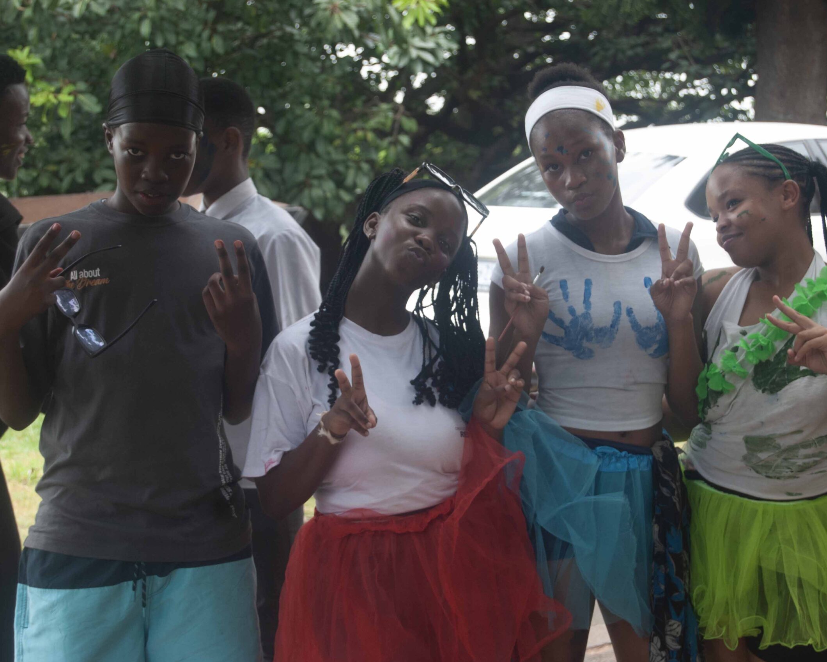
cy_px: 333
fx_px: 2290
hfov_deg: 20.5
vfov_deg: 16.4
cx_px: 456
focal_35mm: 94
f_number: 5.6
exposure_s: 1/50
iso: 200
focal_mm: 55
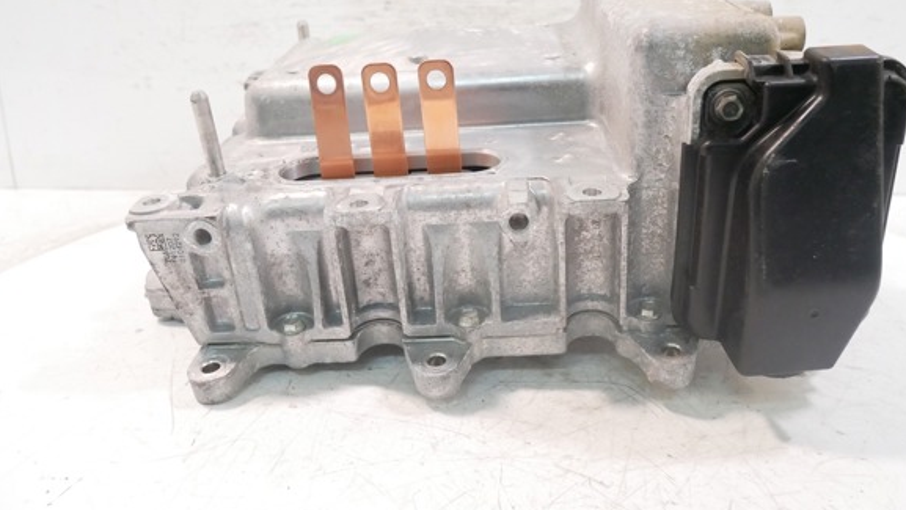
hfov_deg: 66.0
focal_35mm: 29
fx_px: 697
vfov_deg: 40.0
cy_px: 195
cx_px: 474
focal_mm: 12
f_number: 3.5
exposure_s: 1/125
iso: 2500
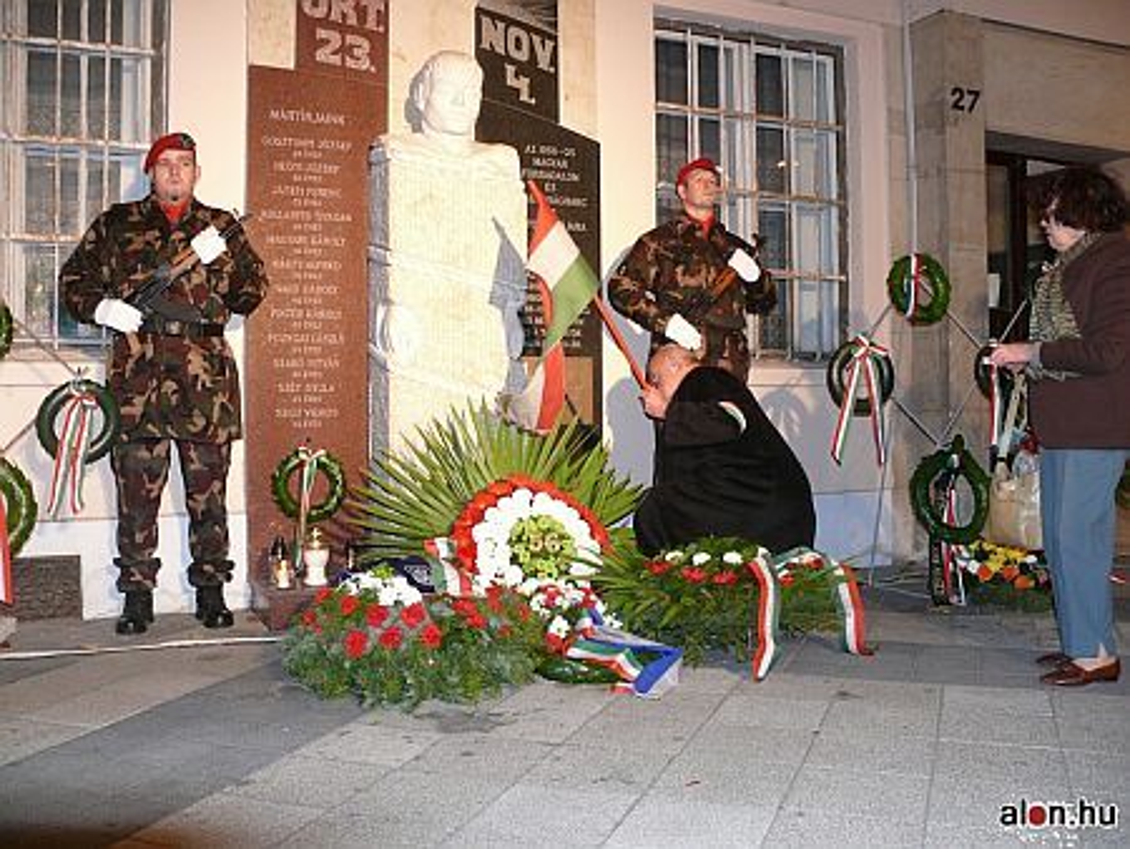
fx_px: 1143
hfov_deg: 52.6
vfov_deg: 40.7
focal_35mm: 35
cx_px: 565
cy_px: 424
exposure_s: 1/30
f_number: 2.8
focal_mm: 7.4
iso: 160
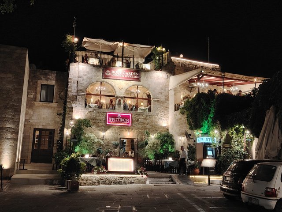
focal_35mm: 40
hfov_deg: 46.8
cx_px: 141
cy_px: 106
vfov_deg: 36.0
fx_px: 326
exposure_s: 1/33.3
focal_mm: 5.25
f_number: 1.75
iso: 1003
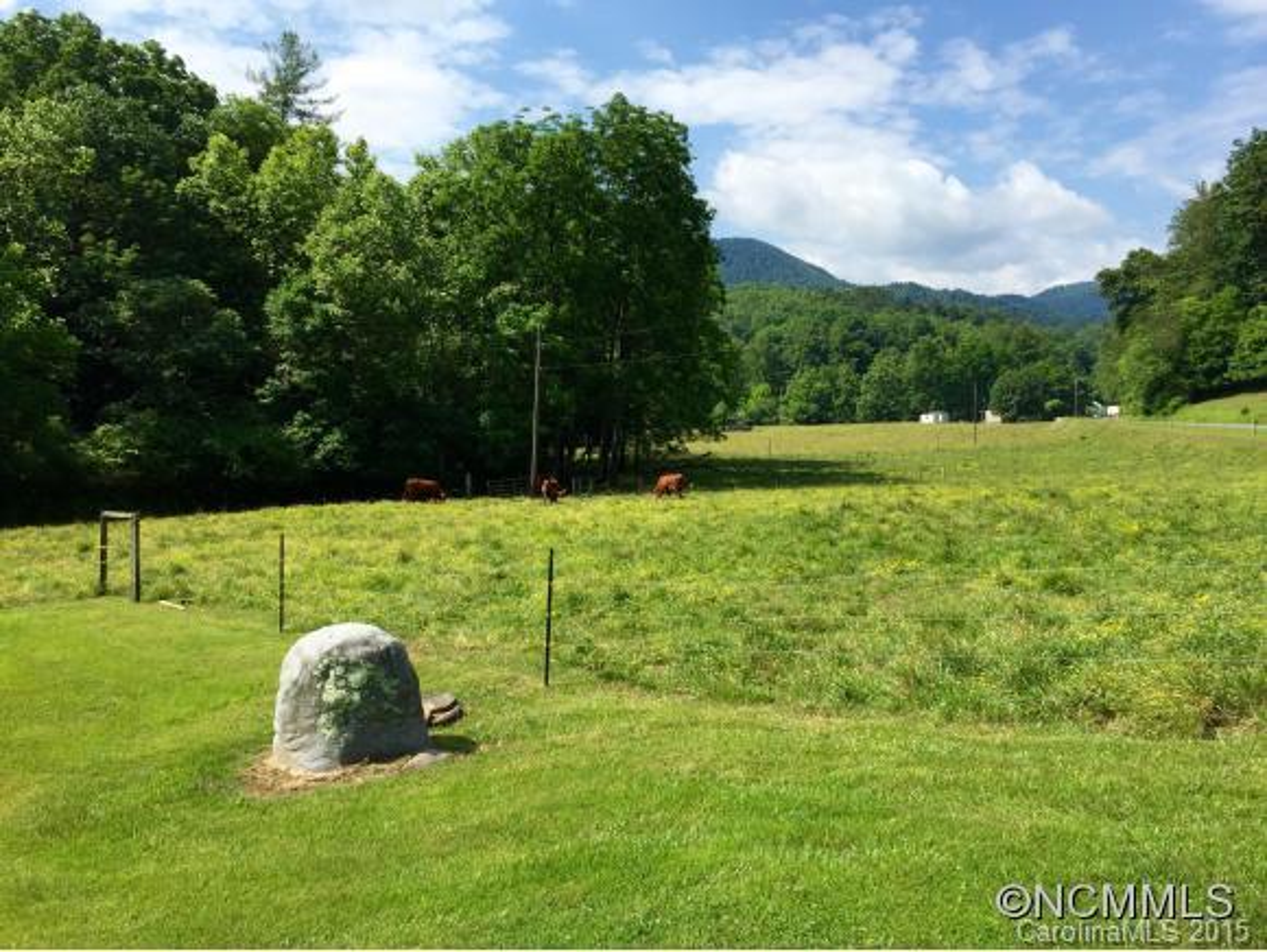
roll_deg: -1.4
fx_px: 1062
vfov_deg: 48.3
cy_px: 476
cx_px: 634
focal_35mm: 29
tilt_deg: +0.8
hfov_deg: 61.6
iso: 32
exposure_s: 1/2198
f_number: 2.2
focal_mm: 4.15
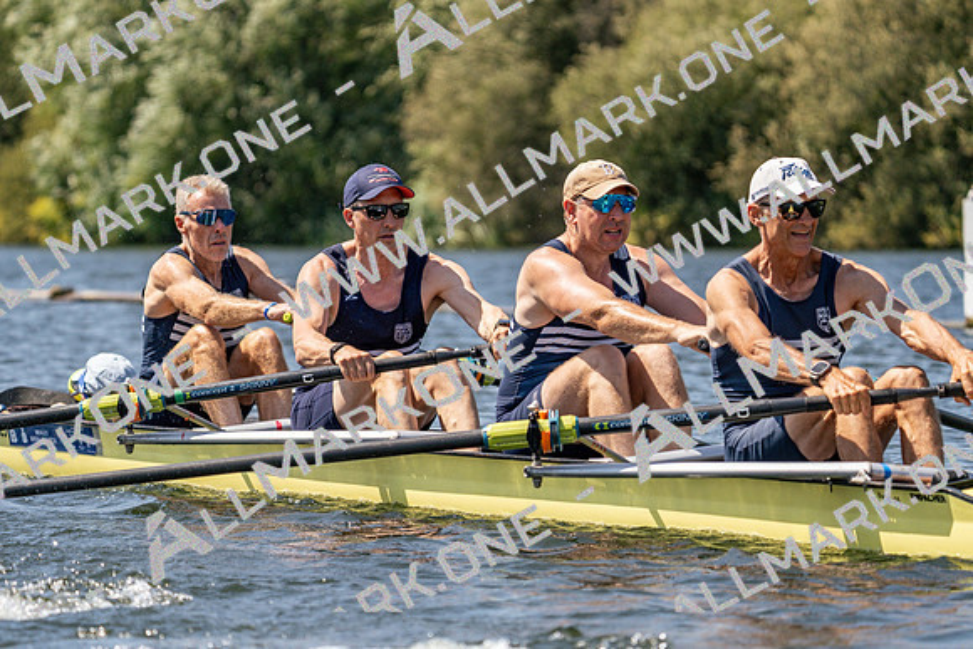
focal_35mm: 241
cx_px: 486
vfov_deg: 5.7
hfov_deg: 8.5
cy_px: 324
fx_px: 6515
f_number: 5.6
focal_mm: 241
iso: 320
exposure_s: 1/2000
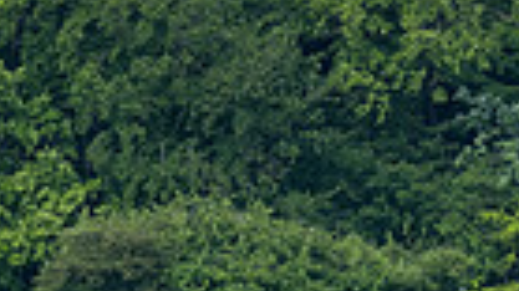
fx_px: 36682
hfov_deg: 0.8
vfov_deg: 0.5
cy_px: 238
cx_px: 50
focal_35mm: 2667
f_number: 8
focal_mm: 280
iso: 200
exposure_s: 1/640
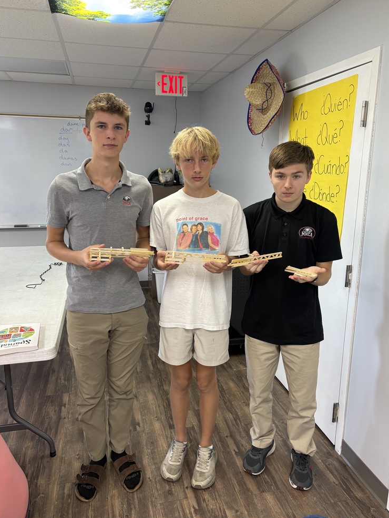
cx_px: 198
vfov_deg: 65.3
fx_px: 404
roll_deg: -1.0
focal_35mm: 27
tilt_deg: -12.6
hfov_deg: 51.4
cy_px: 256
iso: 125
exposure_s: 1/60
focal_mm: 5.96
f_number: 1.6
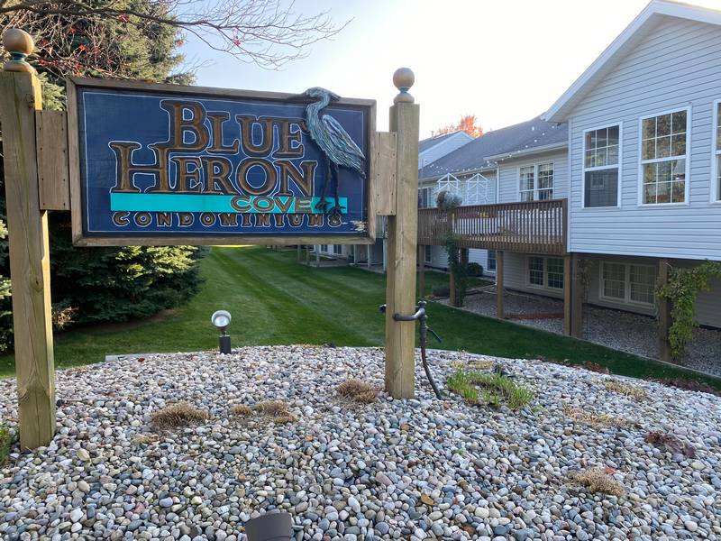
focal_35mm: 26
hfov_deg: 67.3
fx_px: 542
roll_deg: +0.5
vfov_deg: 53.1
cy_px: 270
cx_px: 360
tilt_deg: -3.9
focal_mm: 4.25
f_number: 1.8
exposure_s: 1/364
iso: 32
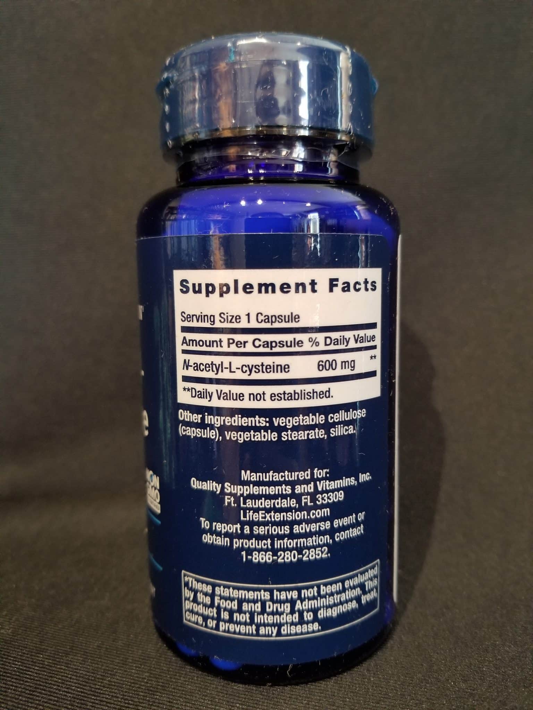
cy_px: 355
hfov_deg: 53.1
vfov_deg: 67.3
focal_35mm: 26
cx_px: 266
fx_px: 534
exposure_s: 1/30
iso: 200
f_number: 1.7
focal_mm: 4.25
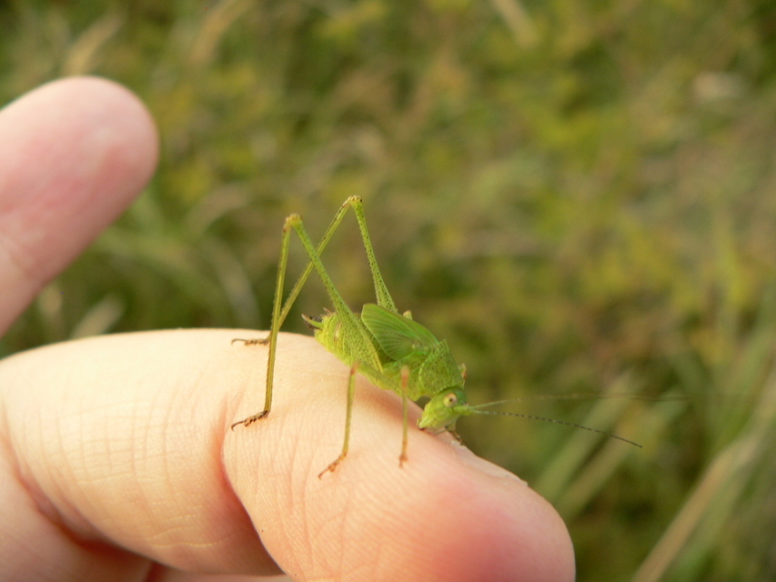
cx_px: 388
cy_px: 291
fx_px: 807
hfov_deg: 51.3
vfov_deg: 39.7
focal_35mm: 36
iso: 100
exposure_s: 1/60
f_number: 2.8
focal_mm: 6
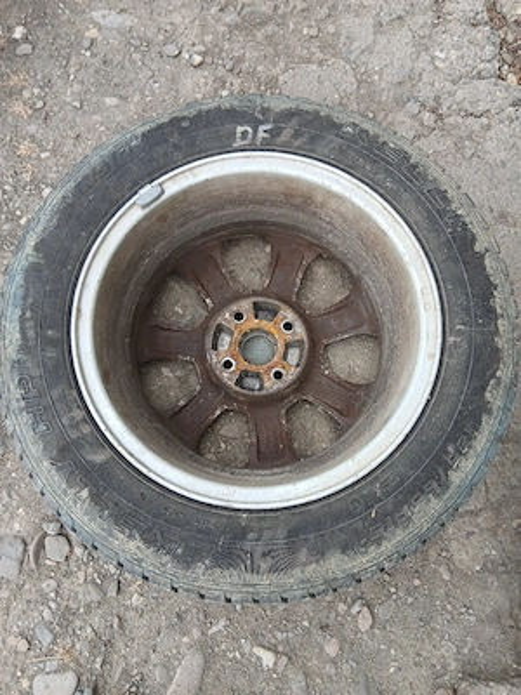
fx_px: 522
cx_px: 260
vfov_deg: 67.3
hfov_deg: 53.1
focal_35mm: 26
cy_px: 348
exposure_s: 1/50.3
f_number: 1.8
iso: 32
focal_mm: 3.98
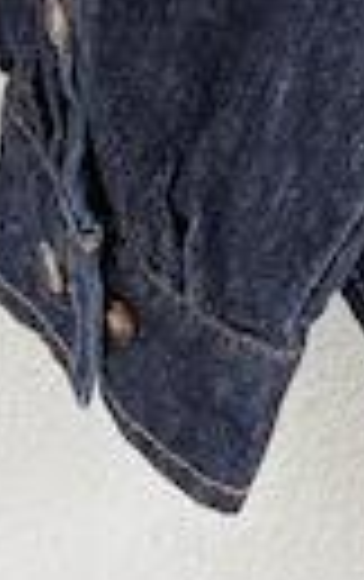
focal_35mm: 209
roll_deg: -0.7
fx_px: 3306
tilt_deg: -4.8
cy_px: -1041
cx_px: 1290
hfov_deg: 5.7
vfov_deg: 8.6
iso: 32
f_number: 1.6
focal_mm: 5.96
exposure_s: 1/100
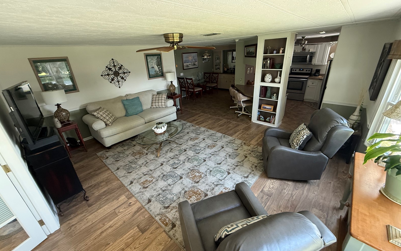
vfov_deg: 74.8
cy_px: 122
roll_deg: +2.9
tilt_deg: -20.8
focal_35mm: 15
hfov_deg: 101.5
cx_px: 200
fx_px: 164
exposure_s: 1/62
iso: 320
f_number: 2.2
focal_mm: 2.22
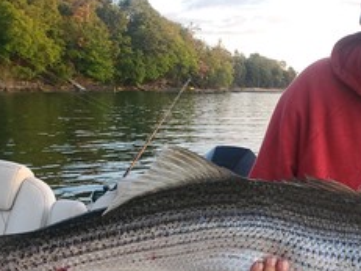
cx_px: 263
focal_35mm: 55
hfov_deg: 34.4
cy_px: 177
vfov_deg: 26.4
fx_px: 573
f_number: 2.4
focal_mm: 4.3
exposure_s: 1/120
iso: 125
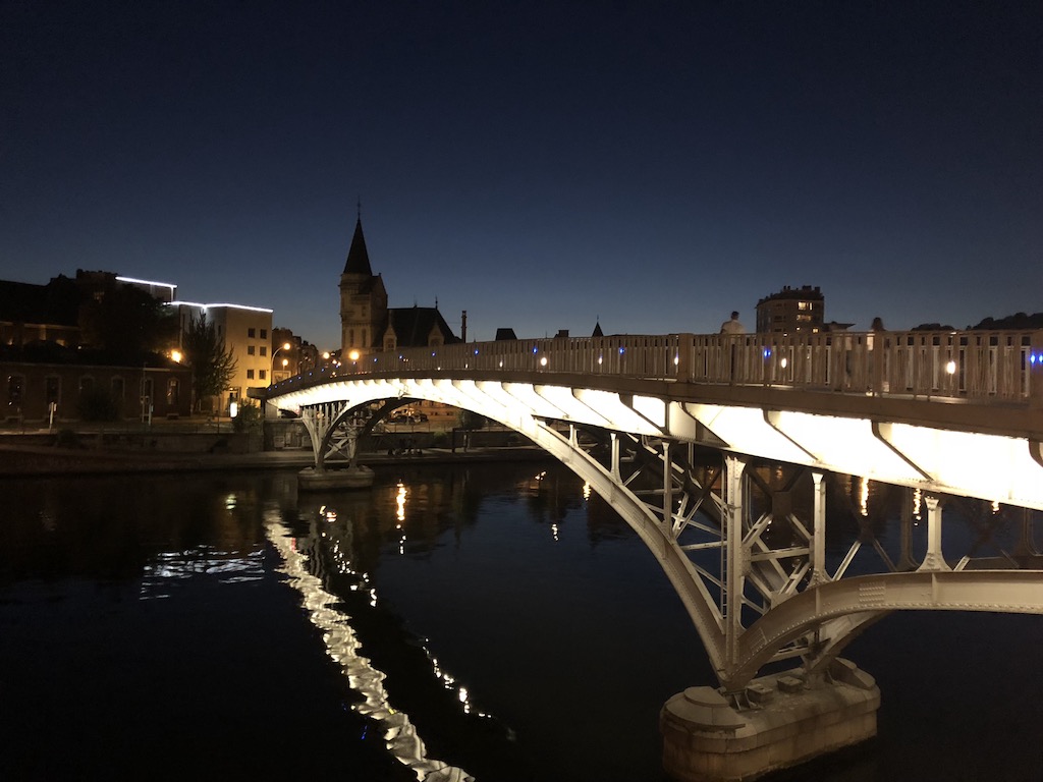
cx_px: 522
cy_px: 391
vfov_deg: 49.7
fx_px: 844
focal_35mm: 28
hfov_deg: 63.4
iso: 200
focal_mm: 3.99
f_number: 1.8
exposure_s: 1/4
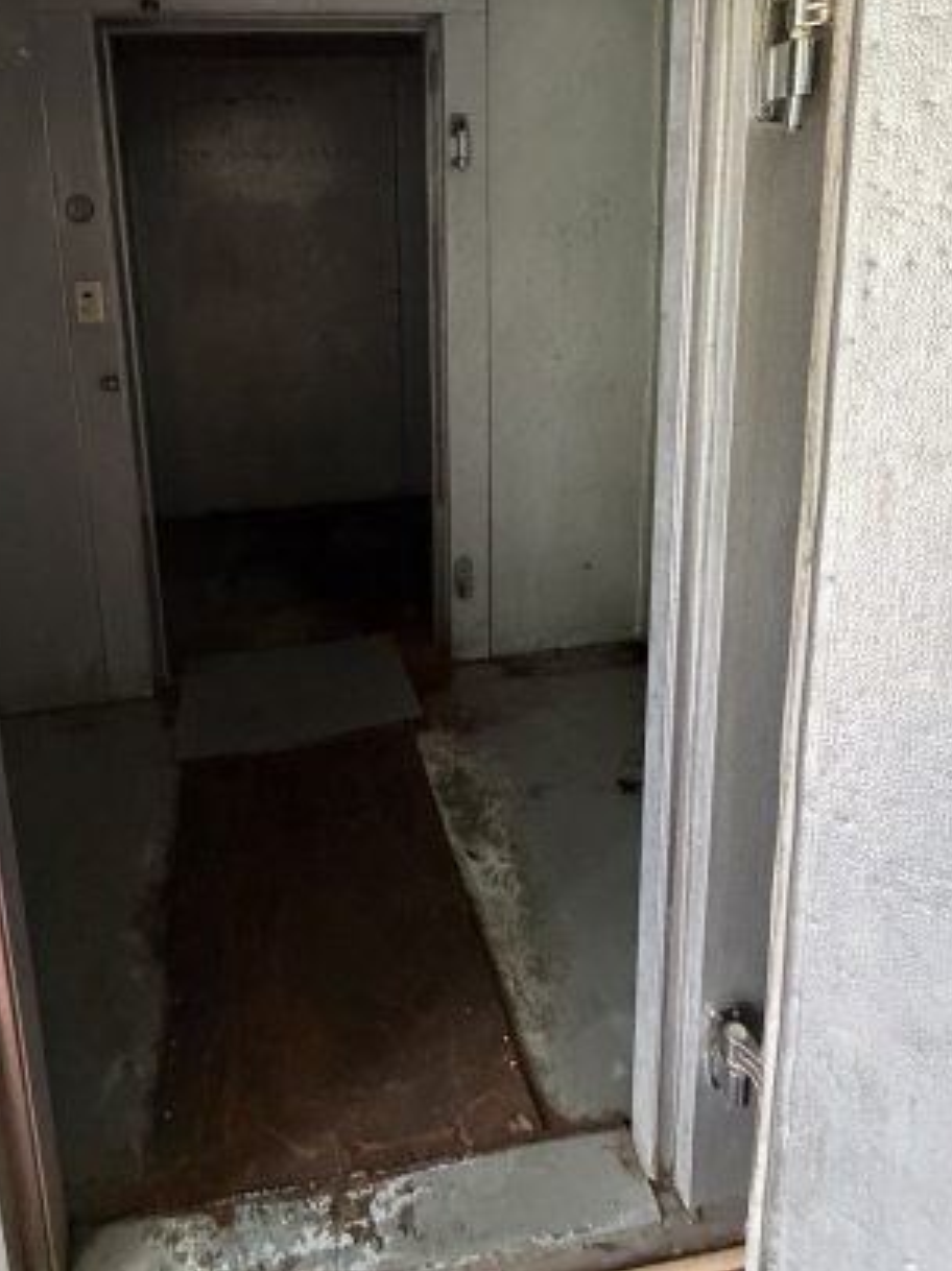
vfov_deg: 70.4
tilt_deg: -10.5
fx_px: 844
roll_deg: +1.5
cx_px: 382
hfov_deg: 58.4
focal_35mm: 23
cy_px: 365
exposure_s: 1/60
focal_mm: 2.22
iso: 800
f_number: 2.2
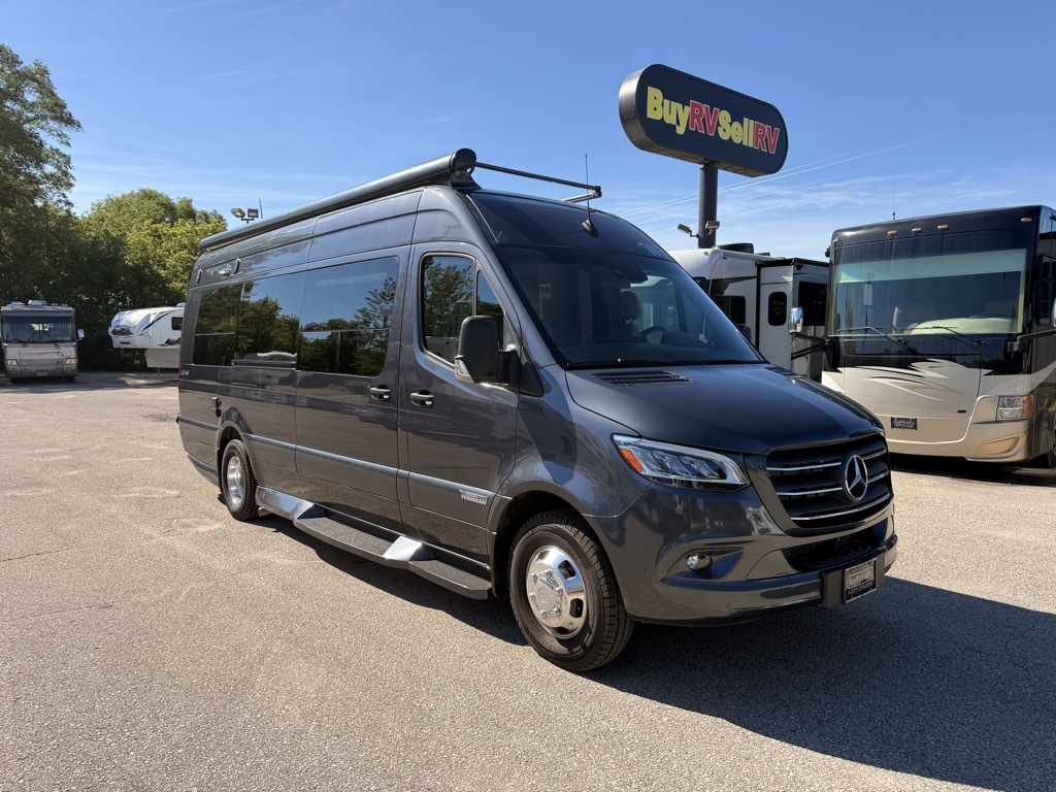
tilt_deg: -2.9
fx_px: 732
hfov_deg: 71.6
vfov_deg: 56.8
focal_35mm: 24
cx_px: 528
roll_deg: -0.6
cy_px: 396
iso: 80
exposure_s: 1/3425
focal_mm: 6.76
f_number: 1.78
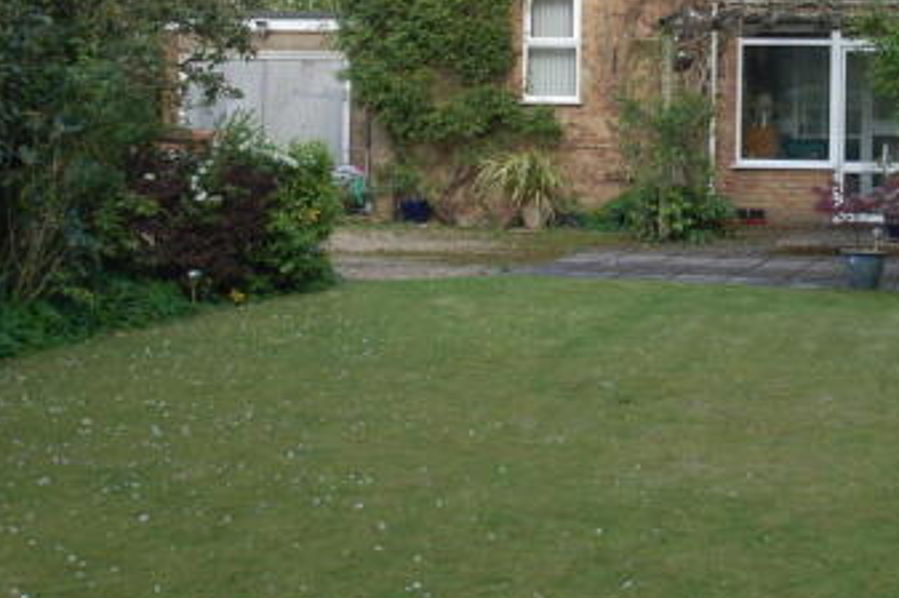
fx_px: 1746
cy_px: 43
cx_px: 726
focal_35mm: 70
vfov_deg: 19.0
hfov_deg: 28.2
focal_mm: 24
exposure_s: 1/250
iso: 400
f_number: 8
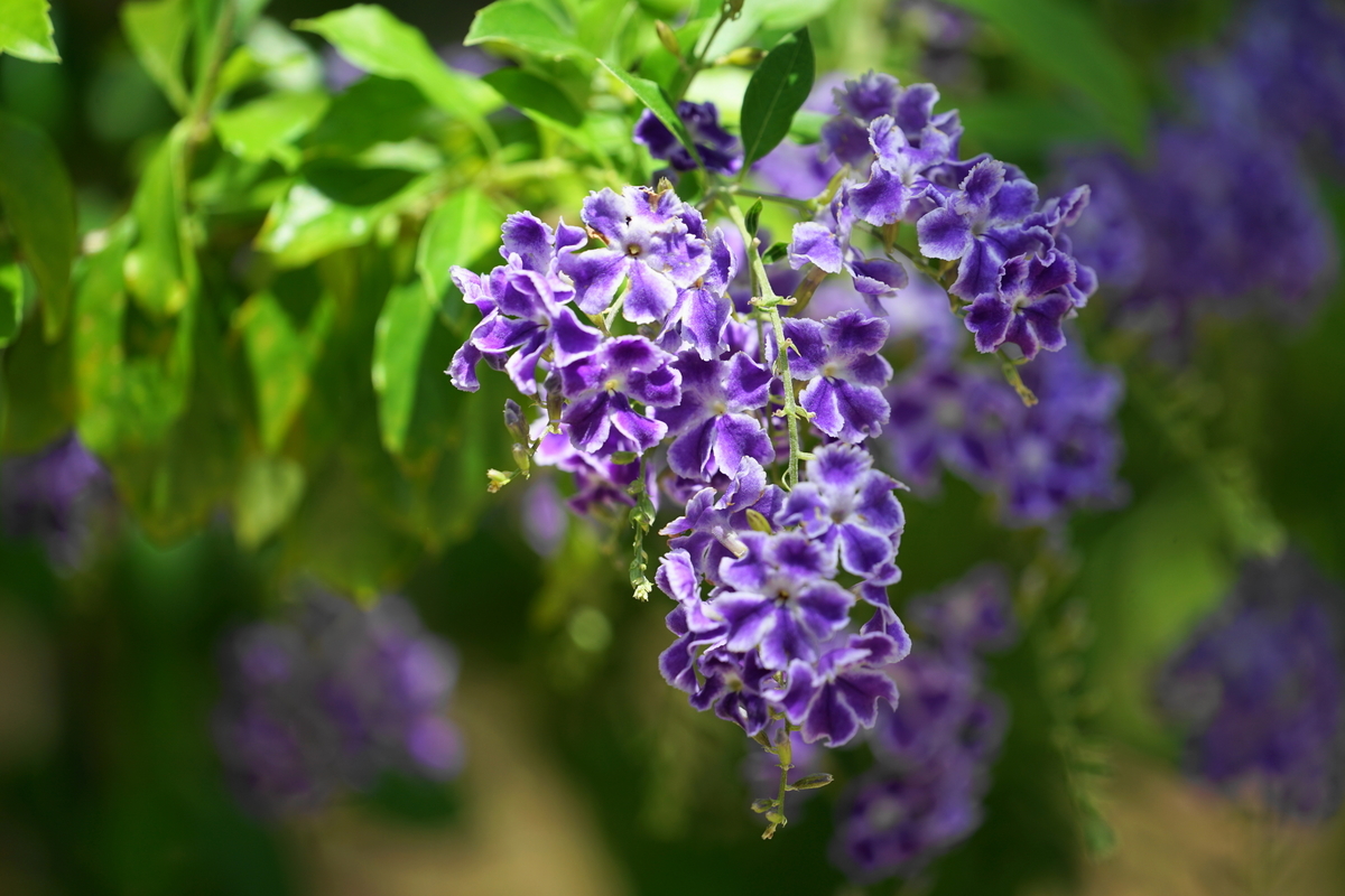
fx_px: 11207
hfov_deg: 6.9
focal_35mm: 300
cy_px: 448
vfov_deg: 4.6
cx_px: 672
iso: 100
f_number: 5.6
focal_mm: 300
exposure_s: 1/320
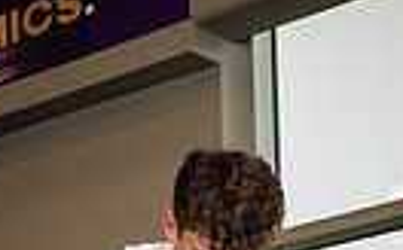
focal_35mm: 160
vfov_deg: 7.5
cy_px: 628
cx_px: 217
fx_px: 1754
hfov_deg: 13.1
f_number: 5.6
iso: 500
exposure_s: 1/250
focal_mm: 46
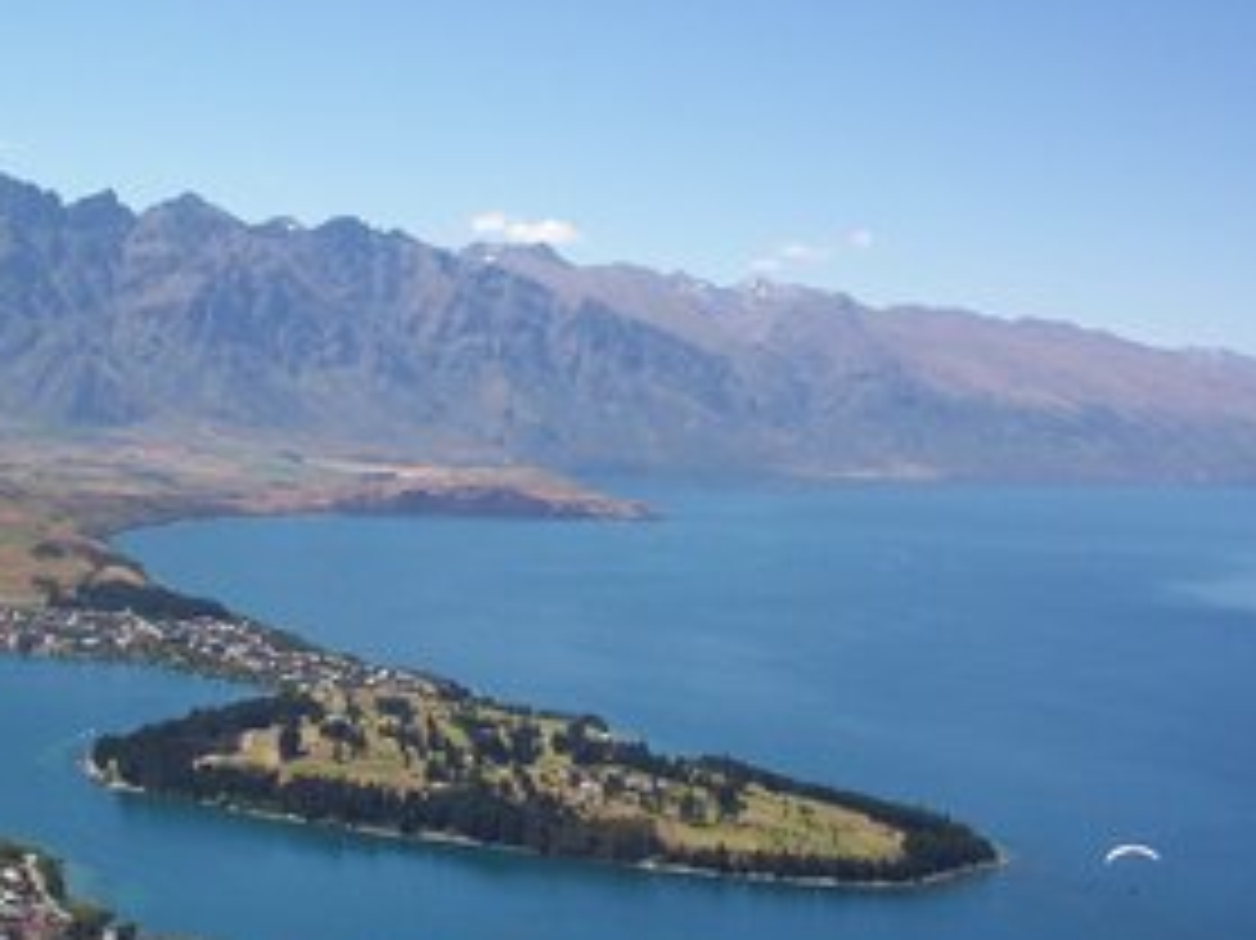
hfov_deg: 34.0
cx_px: 396
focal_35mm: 56
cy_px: 382
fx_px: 2031
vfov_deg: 26.0
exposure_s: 1/250
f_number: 8
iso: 100
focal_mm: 6
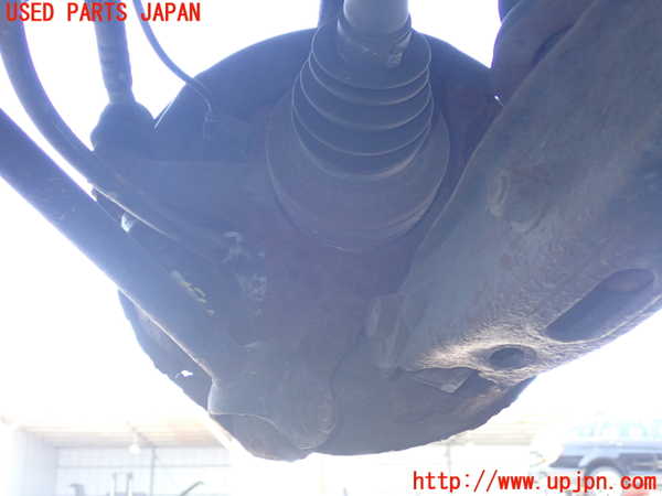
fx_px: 784
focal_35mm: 41
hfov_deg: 45.8
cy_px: 248
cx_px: 331
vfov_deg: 35.1
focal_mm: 7.31
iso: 400
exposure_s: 1/125
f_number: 2.8
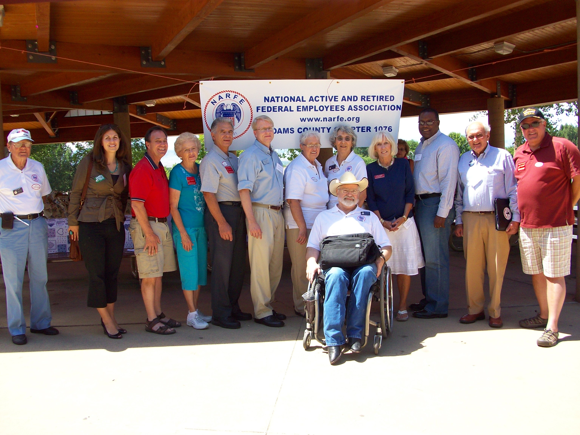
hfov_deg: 54.0
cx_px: 290
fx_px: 570
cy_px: 218
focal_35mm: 34
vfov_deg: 41.8
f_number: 2.8
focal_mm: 5.7
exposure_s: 1/361
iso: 80
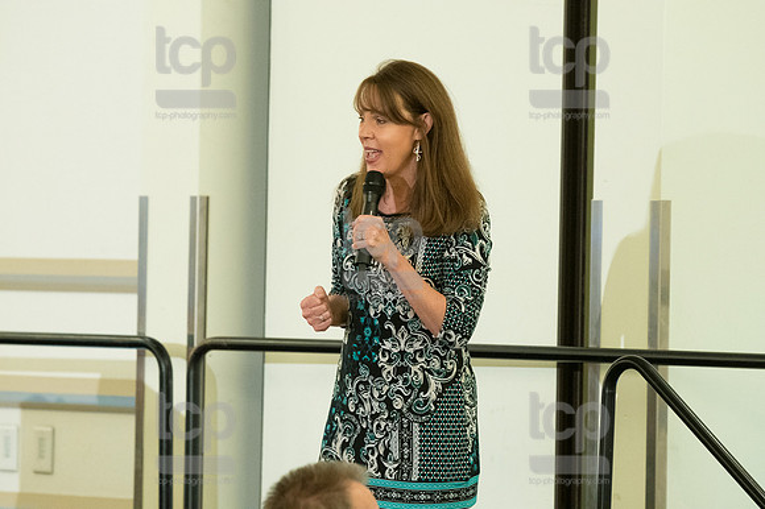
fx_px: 6201
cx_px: 382
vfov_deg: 4.7
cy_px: 254
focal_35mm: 292
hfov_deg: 7.1
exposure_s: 1/400
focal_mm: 195
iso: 3200
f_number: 4.5
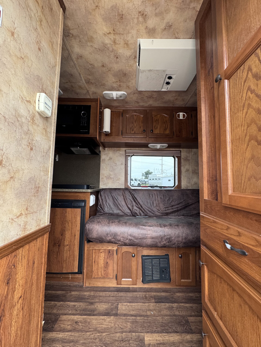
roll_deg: +1.4
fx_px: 141
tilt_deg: +3.2
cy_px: 174
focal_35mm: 14
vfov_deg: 102.1
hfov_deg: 85.7
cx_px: 130
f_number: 2.2
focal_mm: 2.22
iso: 125
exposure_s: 1/99
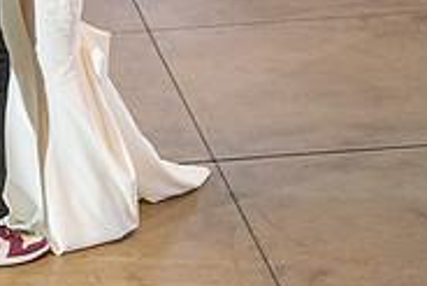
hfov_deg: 5.9
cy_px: -108
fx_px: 4107
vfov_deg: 4.0
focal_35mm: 346
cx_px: 16
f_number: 4
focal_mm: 110
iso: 3200
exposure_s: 1/200
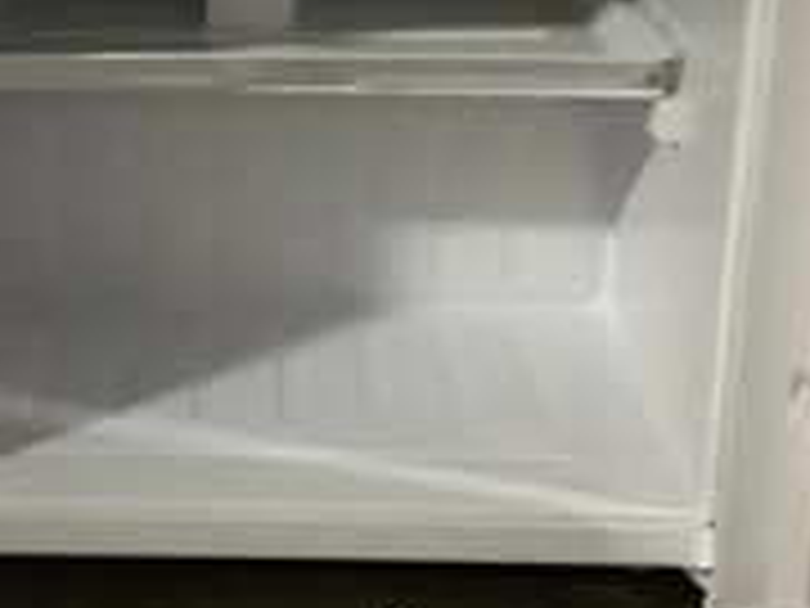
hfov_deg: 27.9
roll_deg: -0.7
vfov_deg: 21.1
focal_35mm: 69
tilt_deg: -19.3
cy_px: 158
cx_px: 248
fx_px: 1615
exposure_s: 1/30
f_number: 2.4
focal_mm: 3.3
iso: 500
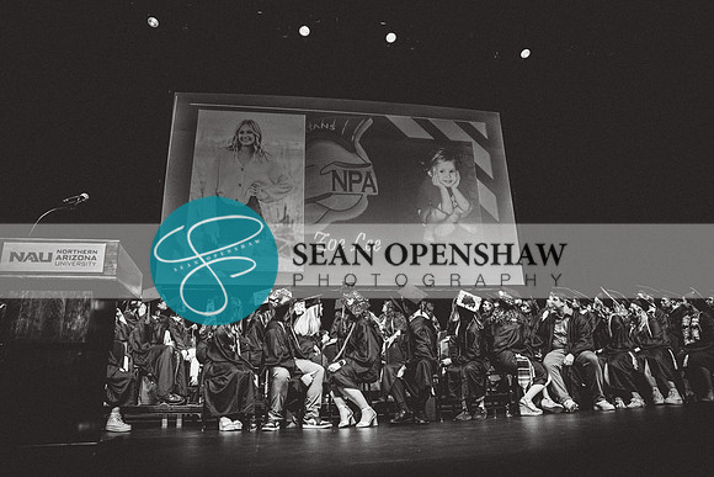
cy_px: 238
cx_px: 357
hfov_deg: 73.7
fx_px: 476
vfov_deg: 53.2
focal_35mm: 24
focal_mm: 24
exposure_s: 1/160
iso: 2500
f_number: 2.8
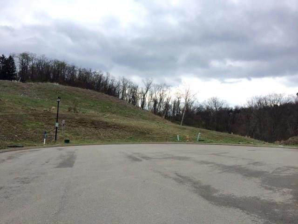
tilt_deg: +5.0
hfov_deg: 61.7
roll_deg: +1.0
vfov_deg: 48.2
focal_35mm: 29
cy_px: 112
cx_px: 149
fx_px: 250
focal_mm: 4.15
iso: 32
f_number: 2.2
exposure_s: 1/1276
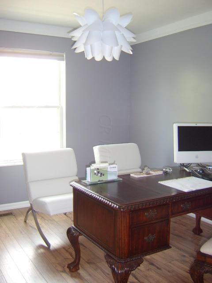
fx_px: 253
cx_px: 106
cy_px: 142
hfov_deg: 45.4
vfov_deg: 58.4
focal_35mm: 31
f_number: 2.7
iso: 141
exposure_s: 1/30
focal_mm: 8.13
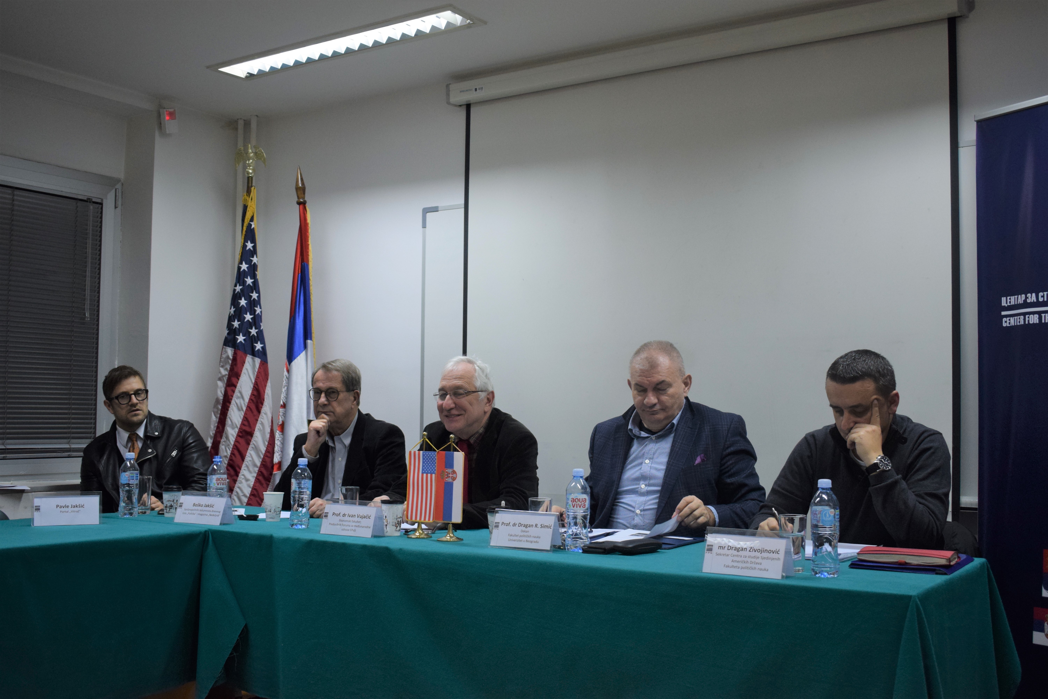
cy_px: 350
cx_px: 524
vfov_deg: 35.5
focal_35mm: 38
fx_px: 1092
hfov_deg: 51.3
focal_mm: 25
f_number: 4
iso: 1000
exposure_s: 1/60
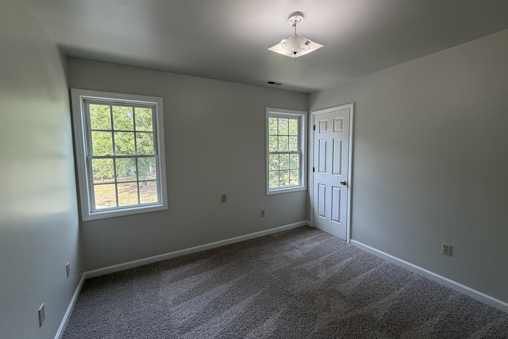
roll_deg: +0.7
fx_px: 212
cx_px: 259
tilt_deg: -4.1
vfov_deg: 77.3
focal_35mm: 15
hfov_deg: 100.4
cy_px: 166
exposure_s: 1/120
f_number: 2.2
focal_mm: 2.22
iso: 125
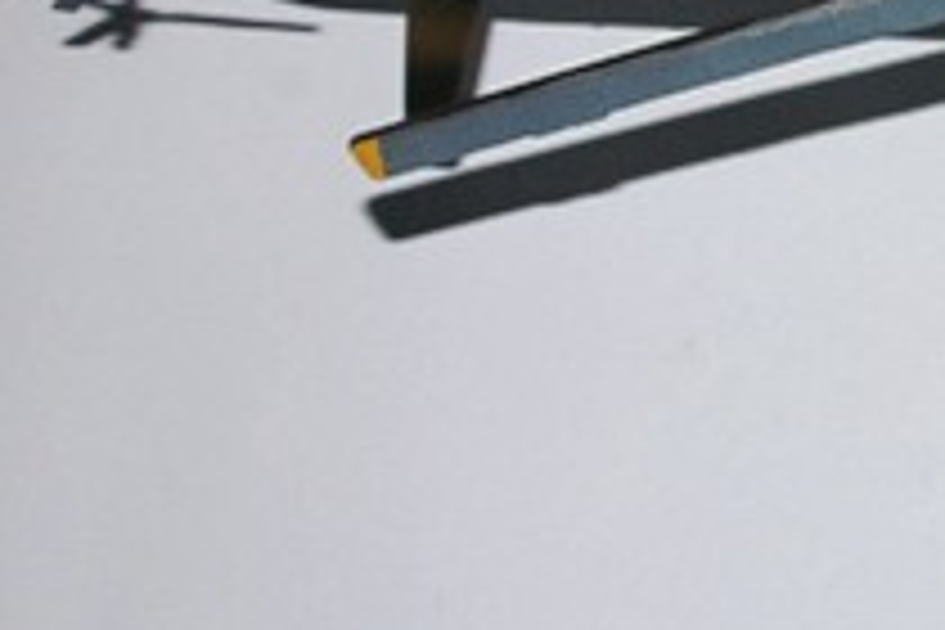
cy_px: 0
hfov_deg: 15.0
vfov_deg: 10.6
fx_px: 3360
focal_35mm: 128
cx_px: 1368
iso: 400
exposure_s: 1/30
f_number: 8
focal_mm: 28
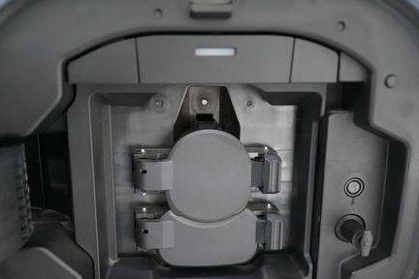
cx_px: 193
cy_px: 187
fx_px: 466
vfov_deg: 33.1
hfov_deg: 48.4
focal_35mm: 40
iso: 10000
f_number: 2.8
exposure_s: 1/250
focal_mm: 27
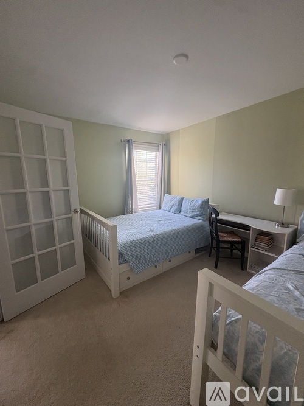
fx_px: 164
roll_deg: -0.1
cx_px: 152
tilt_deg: -8.9
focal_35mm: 14
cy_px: 203
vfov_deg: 102.1
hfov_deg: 85.7
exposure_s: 1/99
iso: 160
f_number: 2.2
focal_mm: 2.22
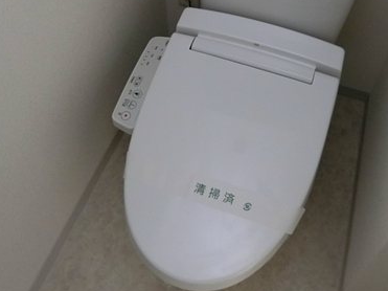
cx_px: 223
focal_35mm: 41
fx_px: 459
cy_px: 15
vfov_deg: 32.8
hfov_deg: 45.7
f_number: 2.7
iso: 400
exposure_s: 1/4
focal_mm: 4.06
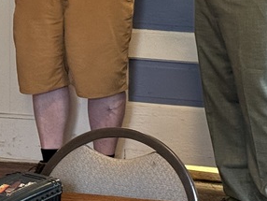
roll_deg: -0.6
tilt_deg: -6.0
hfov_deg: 11.0
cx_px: 141
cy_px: -131
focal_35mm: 179
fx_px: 1382
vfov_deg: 8.1
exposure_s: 1/40
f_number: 1.78
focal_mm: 6.76
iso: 200
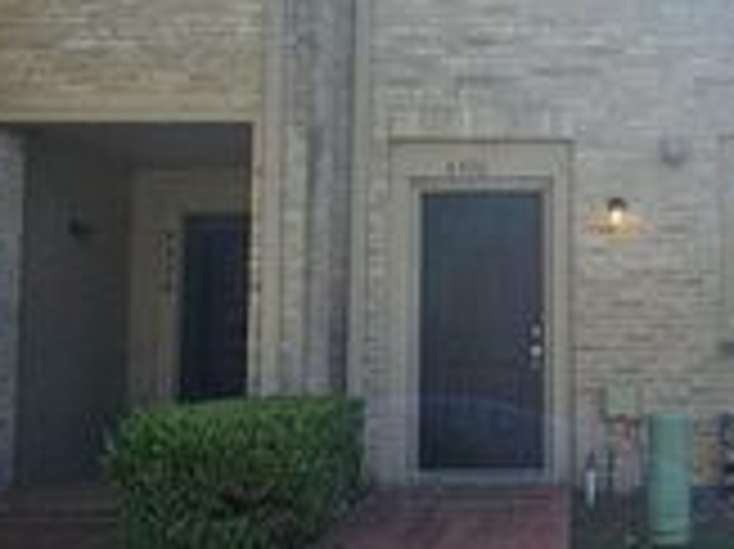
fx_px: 848
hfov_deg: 43.6
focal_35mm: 40
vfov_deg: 35.9
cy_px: 250
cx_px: 630
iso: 50
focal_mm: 2.2
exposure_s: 1/1864
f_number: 2.2
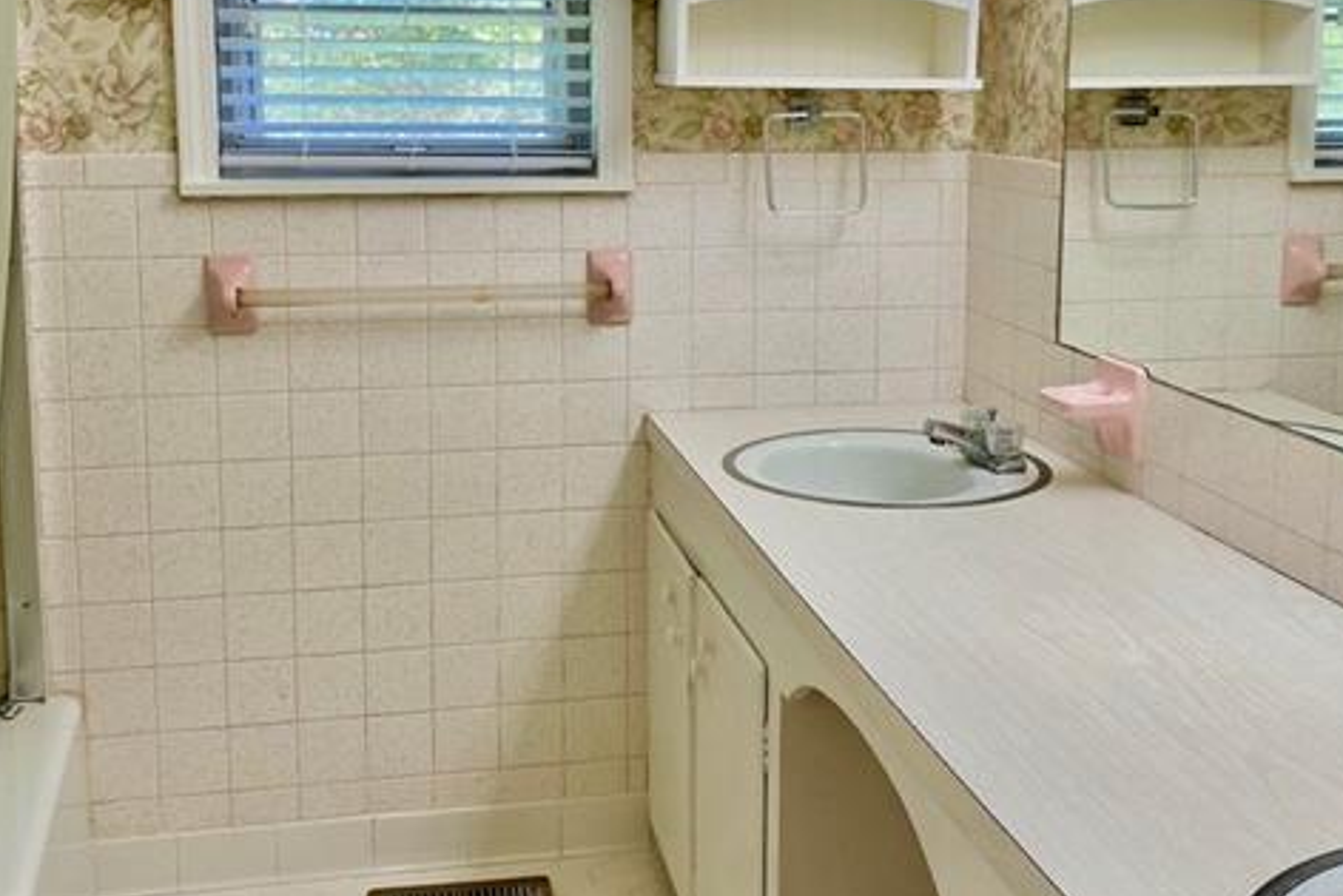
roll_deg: -0.5
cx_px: 700
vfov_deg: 30.4
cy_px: 319
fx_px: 1642
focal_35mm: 44
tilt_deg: -7.0
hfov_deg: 44.5
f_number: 1.8
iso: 64
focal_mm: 4.25
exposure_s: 1/120
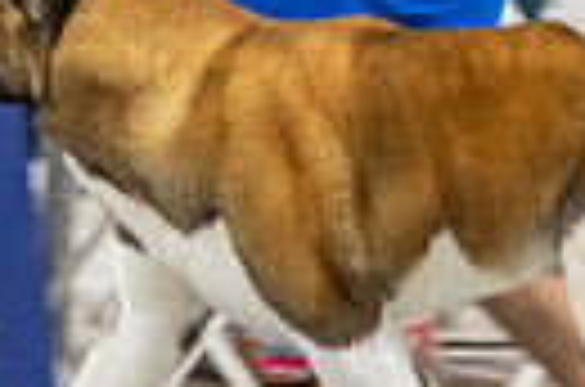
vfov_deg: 2.2
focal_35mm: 635
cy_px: 56
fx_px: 10294
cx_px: 144
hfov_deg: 3.3
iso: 2500
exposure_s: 1/160
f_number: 2.8
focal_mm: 142
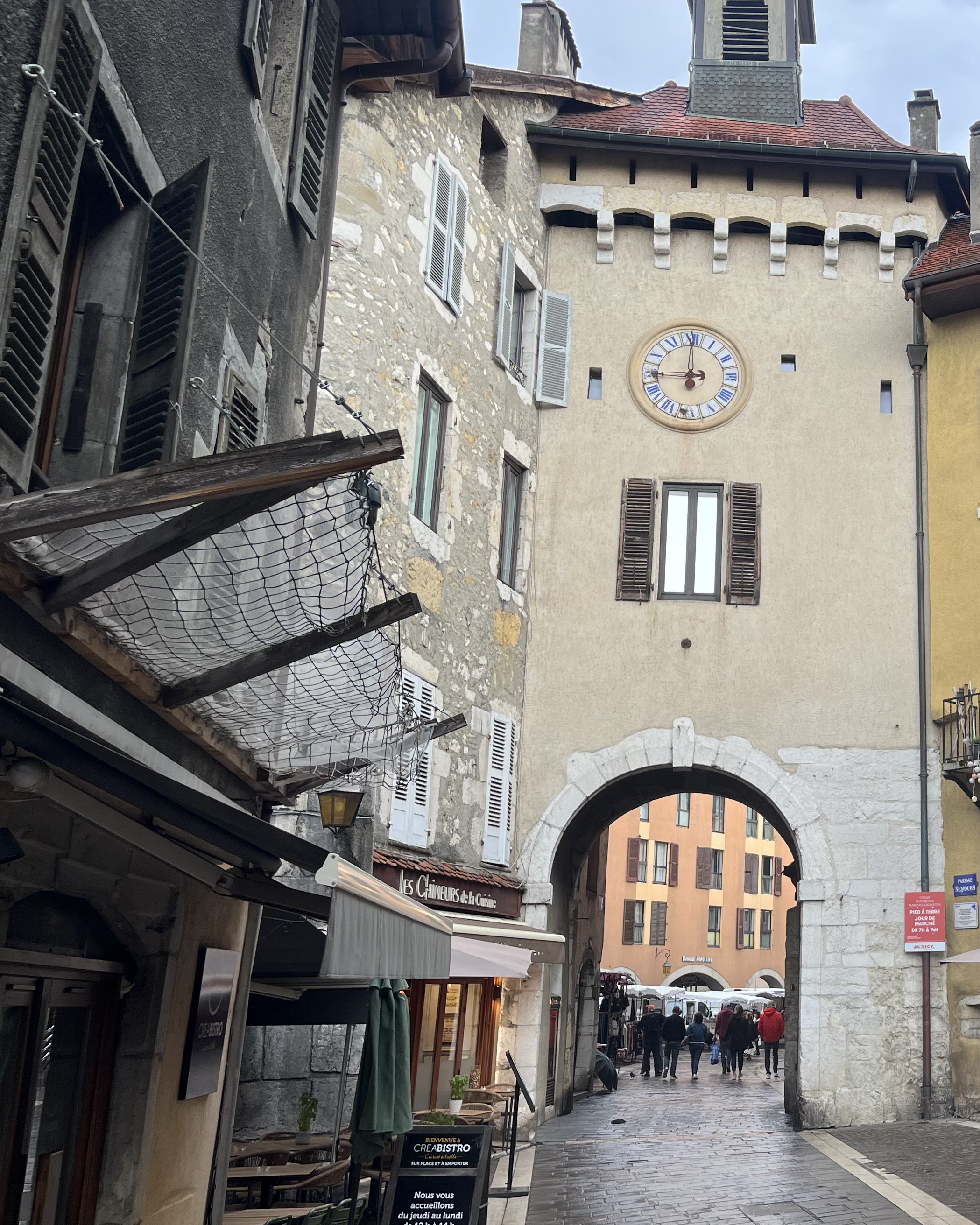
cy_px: 597
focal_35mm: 39
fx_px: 1414
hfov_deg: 35.4
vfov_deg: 46.8
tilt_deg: +17.6
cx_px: 930
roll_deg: +1.6
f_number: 1.6
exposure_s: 1/151
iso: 32
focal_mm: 5.1
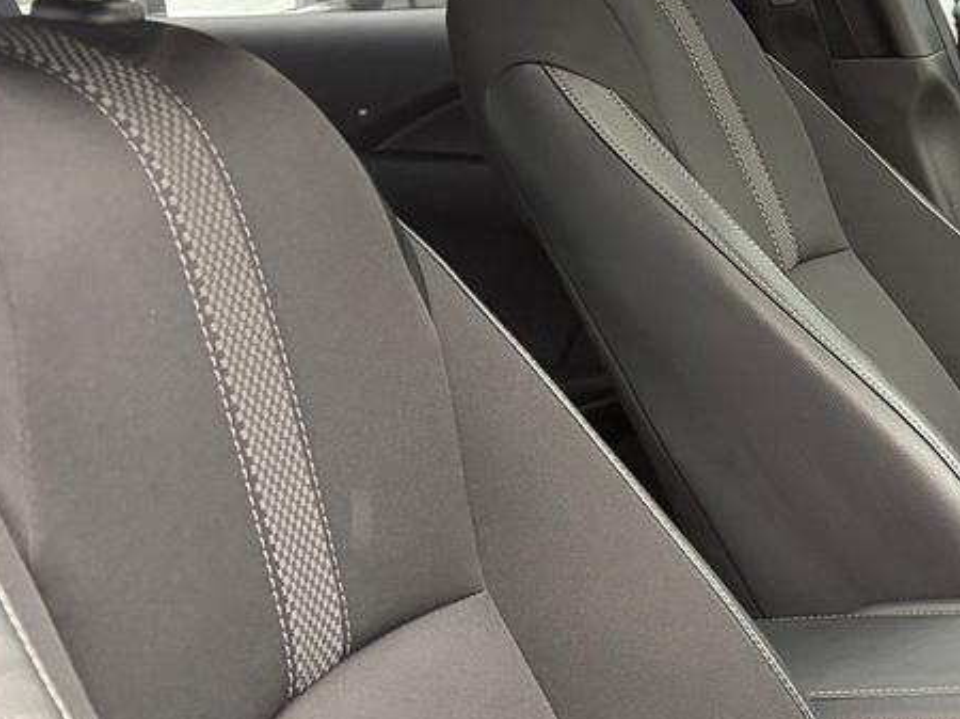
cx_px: 1201
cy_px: 324
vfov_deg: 19.9
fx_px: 2051
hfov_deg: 23.6
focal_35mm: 74
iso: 160
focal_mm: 5.96
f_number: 1.6
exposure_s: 1/60
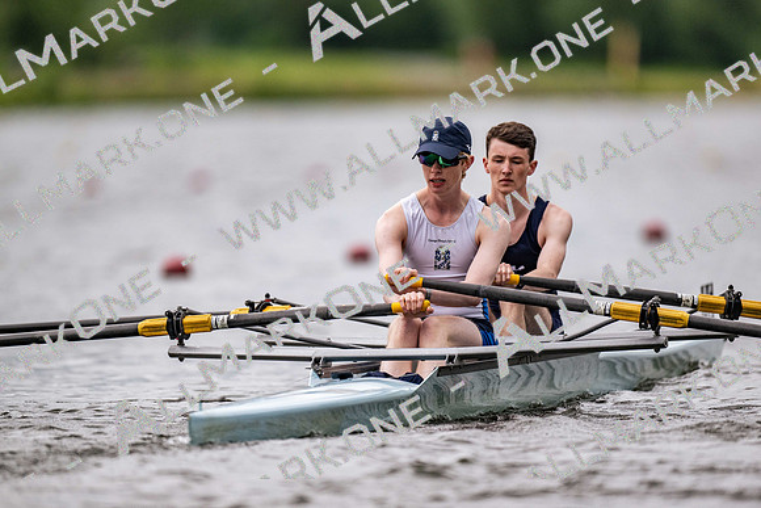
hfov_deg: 3.4
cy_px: 254
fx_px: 12686
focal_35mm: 600
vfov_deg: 2.3
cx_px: 380
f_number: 4
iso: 640
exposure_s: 1/2500
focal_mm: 600
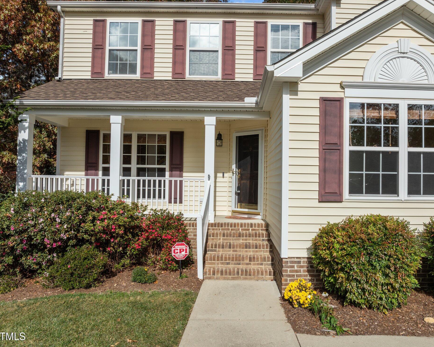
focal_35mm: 26
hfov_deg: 65.9
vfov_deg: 54.9
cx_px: 239
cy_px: 172
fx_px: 334
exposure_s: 1/4000
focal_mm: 12.29
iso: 120
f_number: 2.8
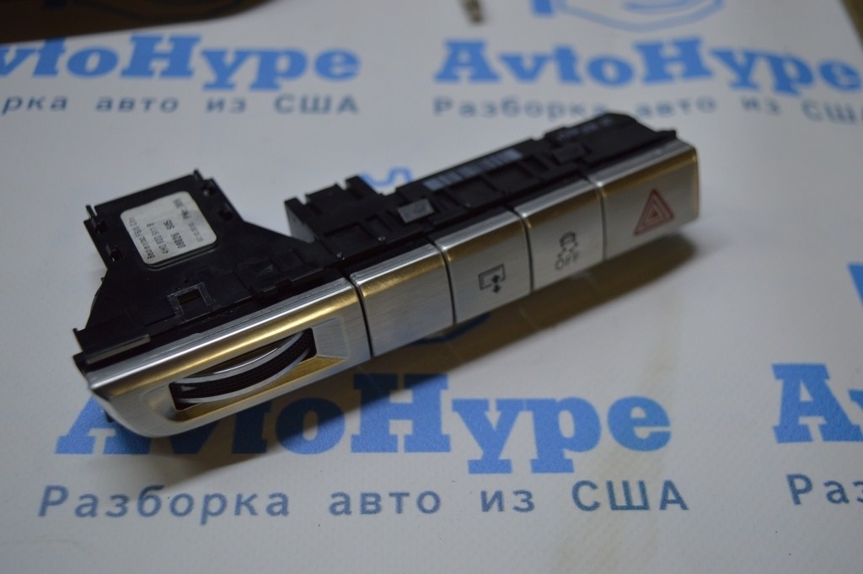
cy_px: 287
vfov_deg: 28.9
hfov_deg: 42.4
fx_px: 1114
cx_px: 432
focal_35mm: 46
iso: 400
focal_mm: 31
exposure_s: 1/125
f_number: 4.2
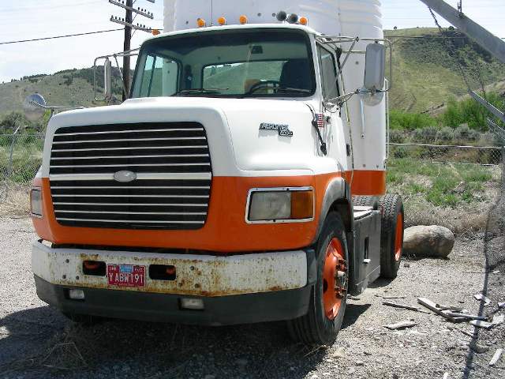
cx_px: 252
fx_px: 642
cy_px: 190
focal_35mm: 44
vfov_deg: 32.9
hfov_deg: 42.9
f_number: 4
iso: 50
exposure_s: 1/736
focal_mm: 7.4
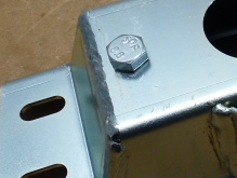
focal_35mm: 70
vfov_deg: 21.0
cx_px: 276
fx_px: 480
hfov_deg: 25.3
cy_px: 120
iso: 125
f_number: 3.3
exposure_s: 1/60
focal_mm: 4.3
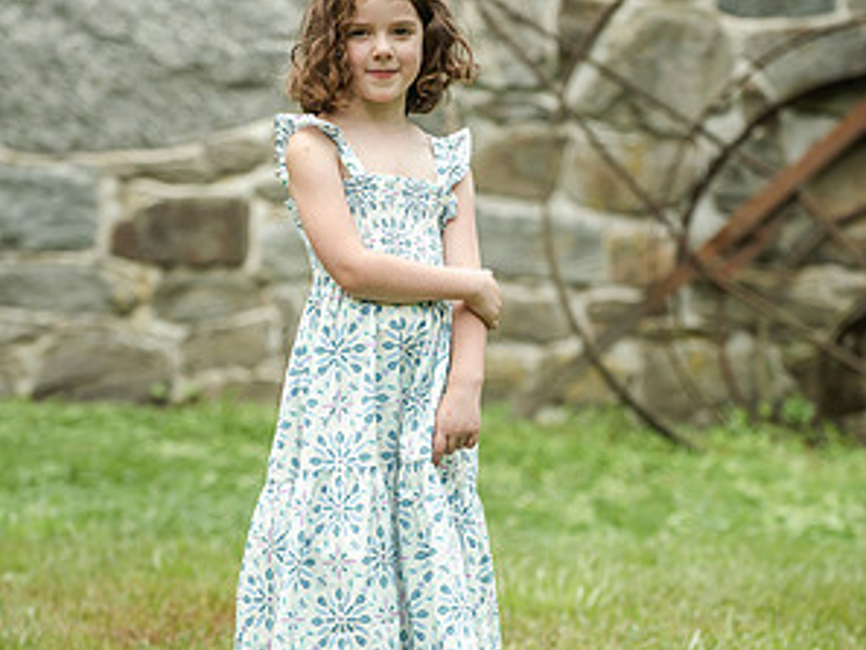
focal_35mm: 262
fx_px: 6557
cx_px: 432
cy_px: 283
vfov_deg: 5.7
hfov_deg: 7.6
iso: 640
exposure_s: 1/2000
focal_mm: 180
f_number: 4
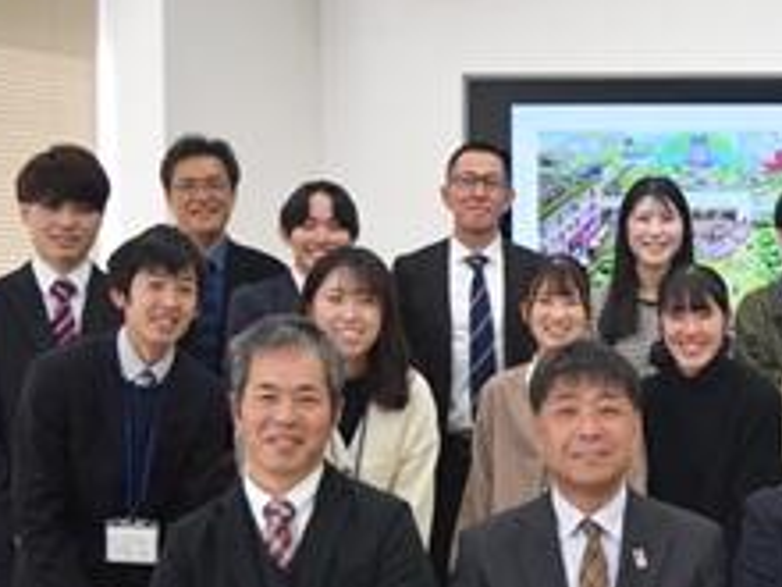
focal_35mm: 63
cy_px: 377
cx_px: 604
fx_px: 1423
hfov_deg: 30.1
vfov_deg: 23.2
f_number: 4
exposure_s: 1/500
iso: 2000
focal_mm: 24
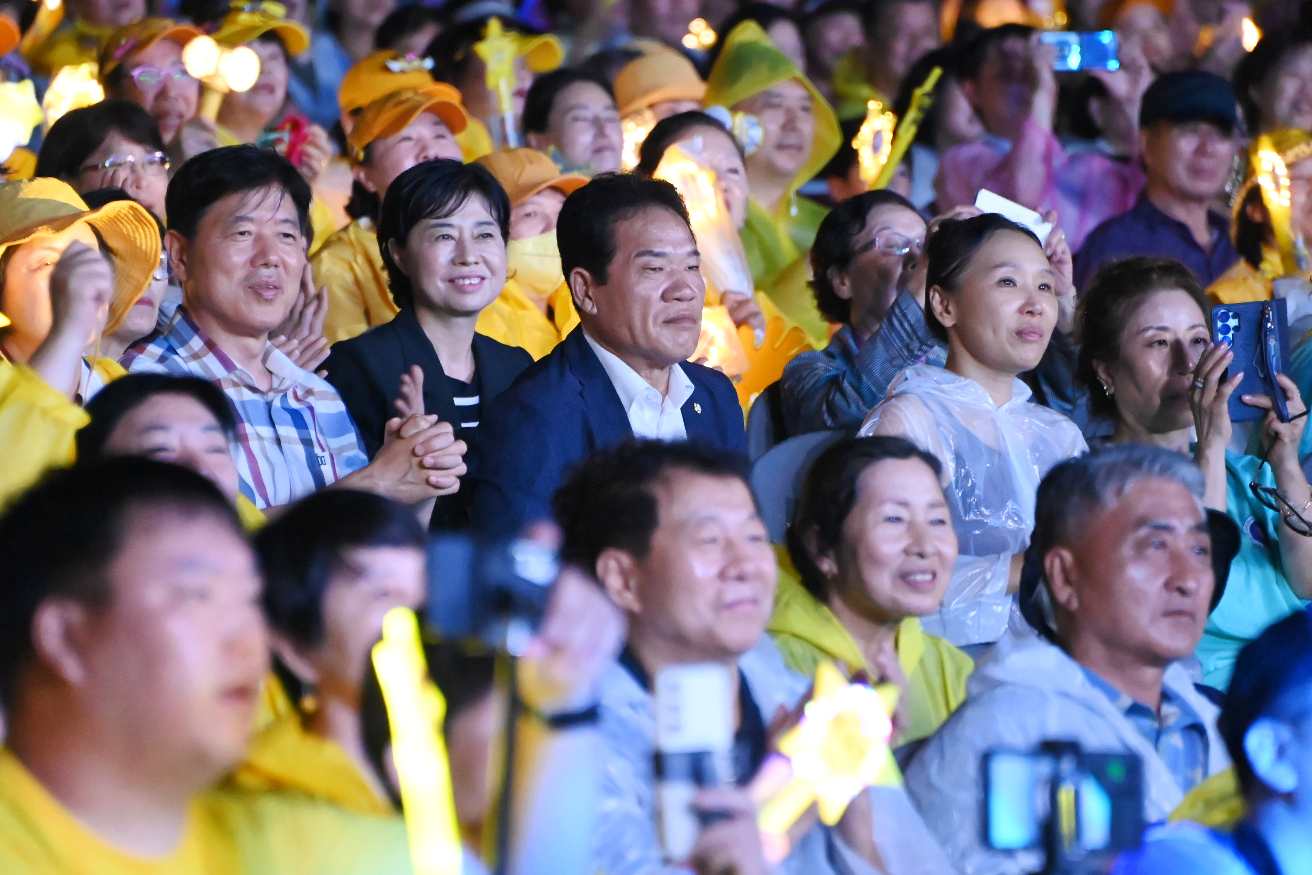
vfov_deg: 4.6
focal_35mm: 300
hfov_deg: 6.9
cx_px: 656
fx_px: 10932
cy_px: 438
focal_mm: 300
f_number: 5.6
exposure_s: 1/200
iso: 16000
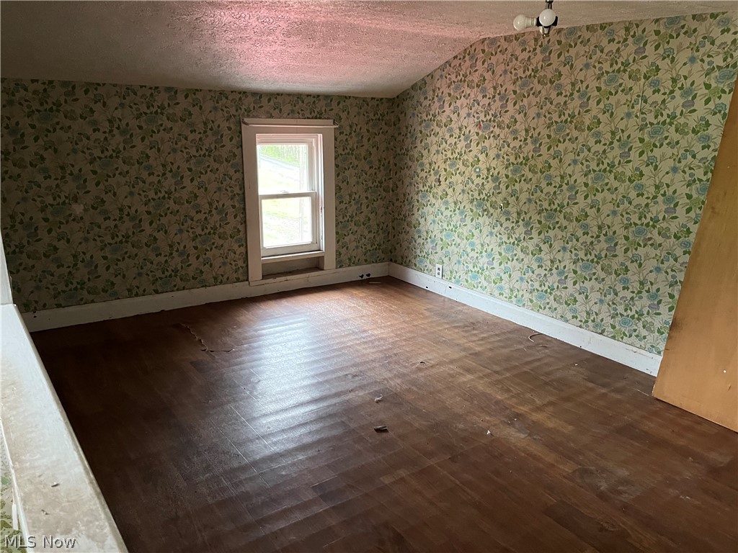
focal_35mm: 26
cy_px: 276
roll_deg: -1.3
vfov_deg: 53.1
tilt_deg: -17.2
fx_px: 554
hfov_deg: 67.3
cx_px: 369
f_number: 1.6
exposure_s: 1/42
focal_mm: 5.1
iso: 500
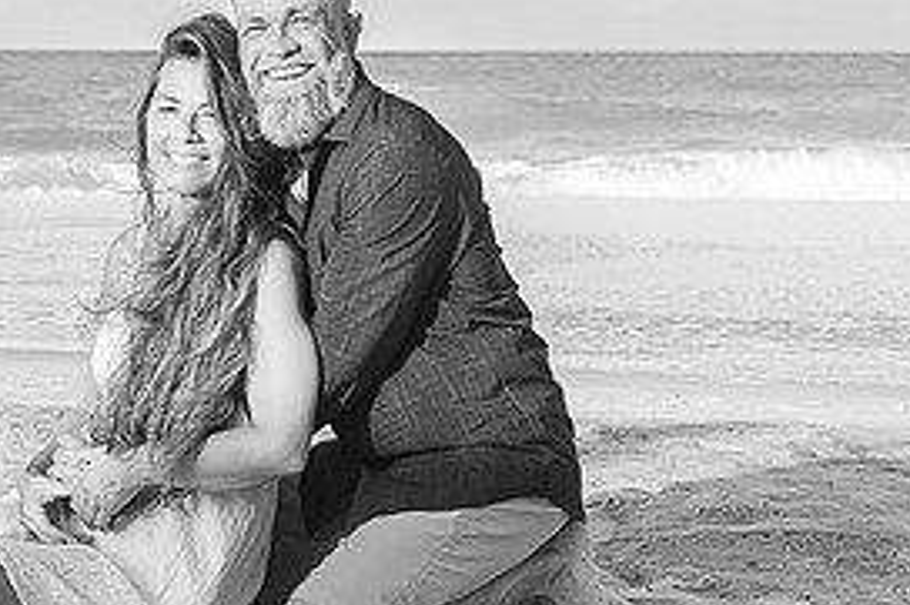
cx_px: -18
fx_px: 2728
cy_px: 166
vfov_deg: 12.6
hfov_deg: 18.4
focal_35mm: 108
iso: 100
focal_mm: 44
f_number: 4
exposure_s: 1/200
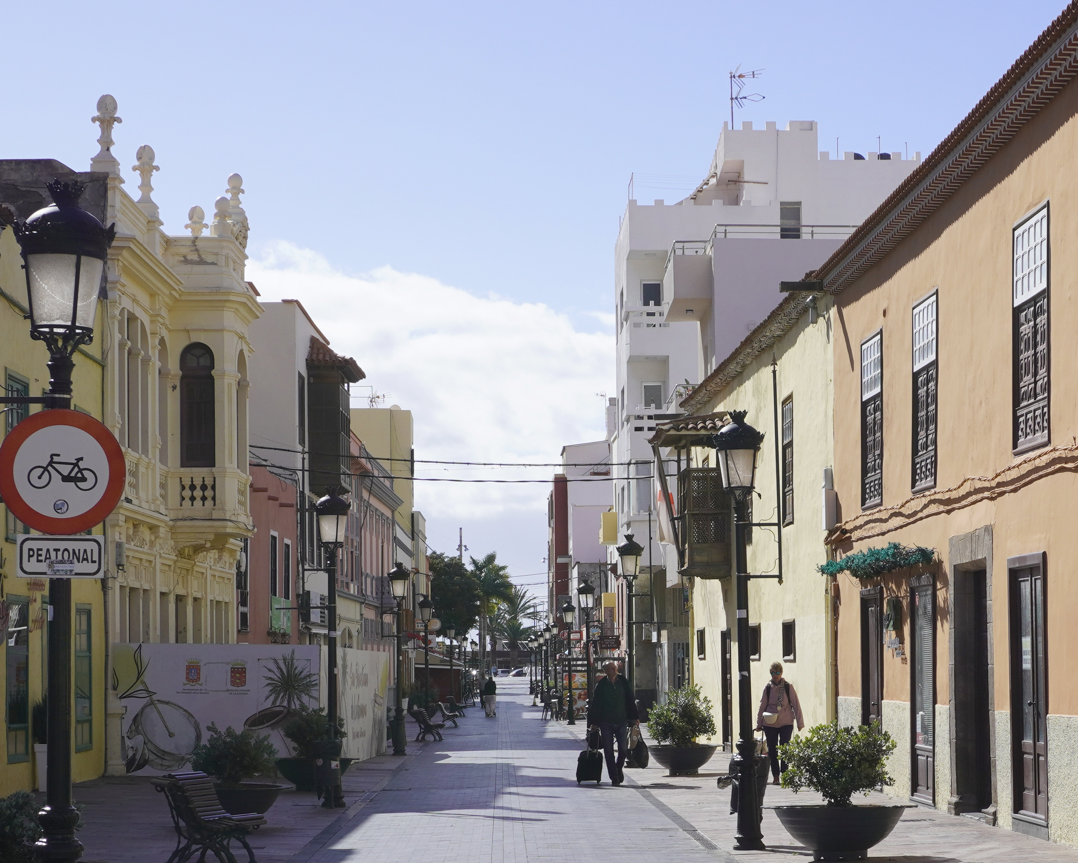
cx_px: 717
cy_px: 576
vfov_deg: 19.6
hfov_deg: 24.3
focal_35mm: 78
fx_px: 2490
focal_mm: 25
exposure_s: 1/250
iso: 100
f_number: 11
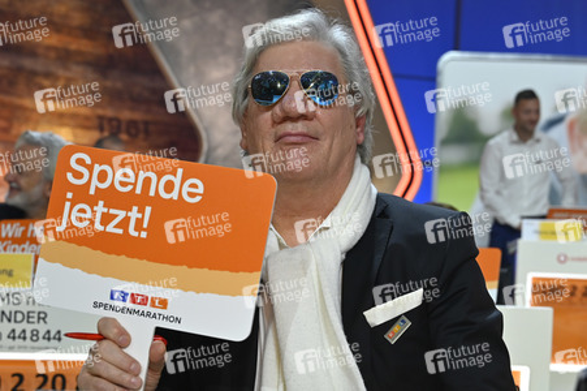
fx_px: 619
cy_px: 196
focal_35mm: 38
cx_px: 294
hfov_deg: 50.7
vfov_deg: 35.0
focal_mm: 38
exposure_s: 1/200
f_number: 4
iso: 800
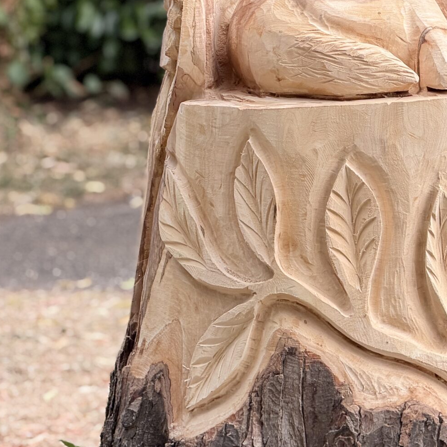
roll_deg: +2.6
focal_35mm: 230
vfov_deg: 7.6
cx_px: 323
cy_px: 51
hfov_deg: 7.6
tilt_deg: -3.2
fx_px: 3360
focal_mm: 16.89
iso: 50
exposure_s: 1/200
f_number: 2.8
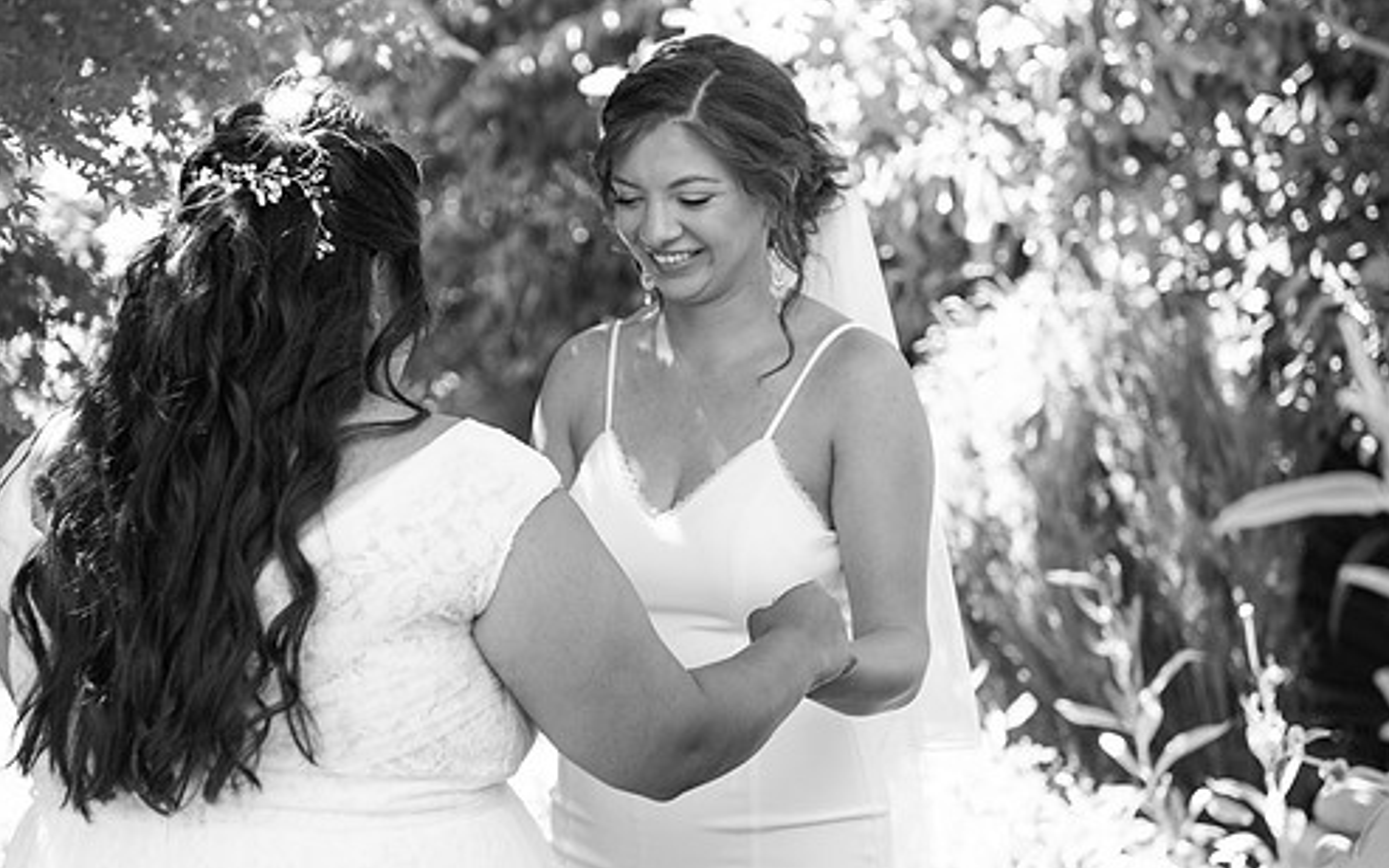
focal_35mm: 84
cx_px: 620
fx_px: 3179
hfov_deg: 24.6
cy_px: 466
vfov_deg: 15.5
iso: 640
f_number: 4
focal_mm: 70
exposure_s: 1/320
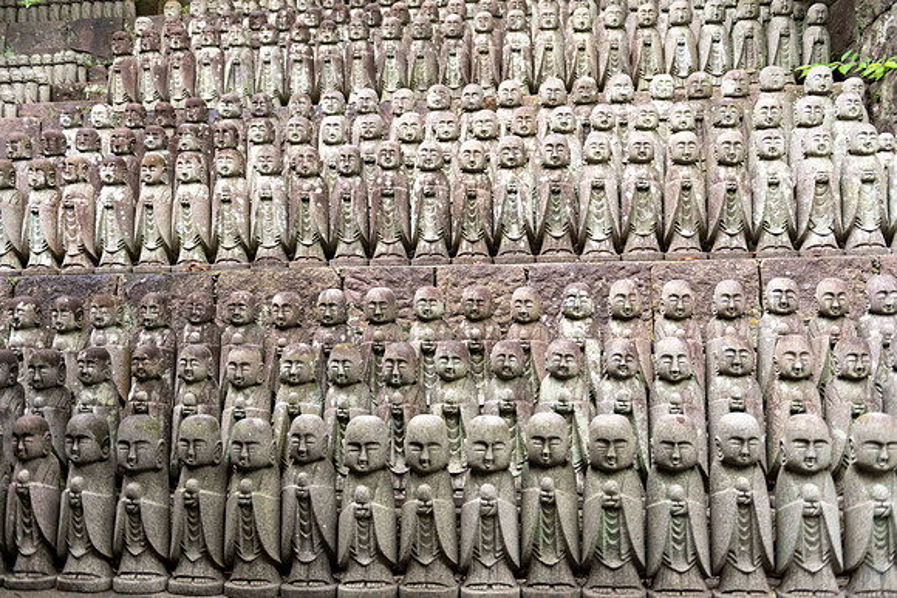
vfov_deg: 38.9
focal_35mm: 34
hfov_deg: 55.8
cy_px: 299
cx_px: 448
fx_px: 847
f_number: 2.8
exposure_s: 1/80
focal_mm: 34
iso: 72
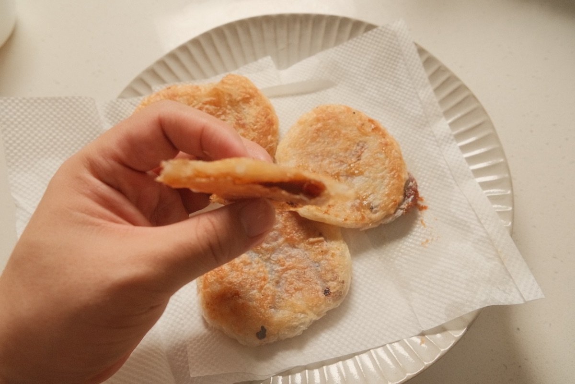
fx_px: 383
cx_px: 288
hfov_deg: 73.7
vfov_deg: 53.1
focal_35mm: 24
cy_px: 192
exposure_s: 1/160
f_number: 5
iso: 1600
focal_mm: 16
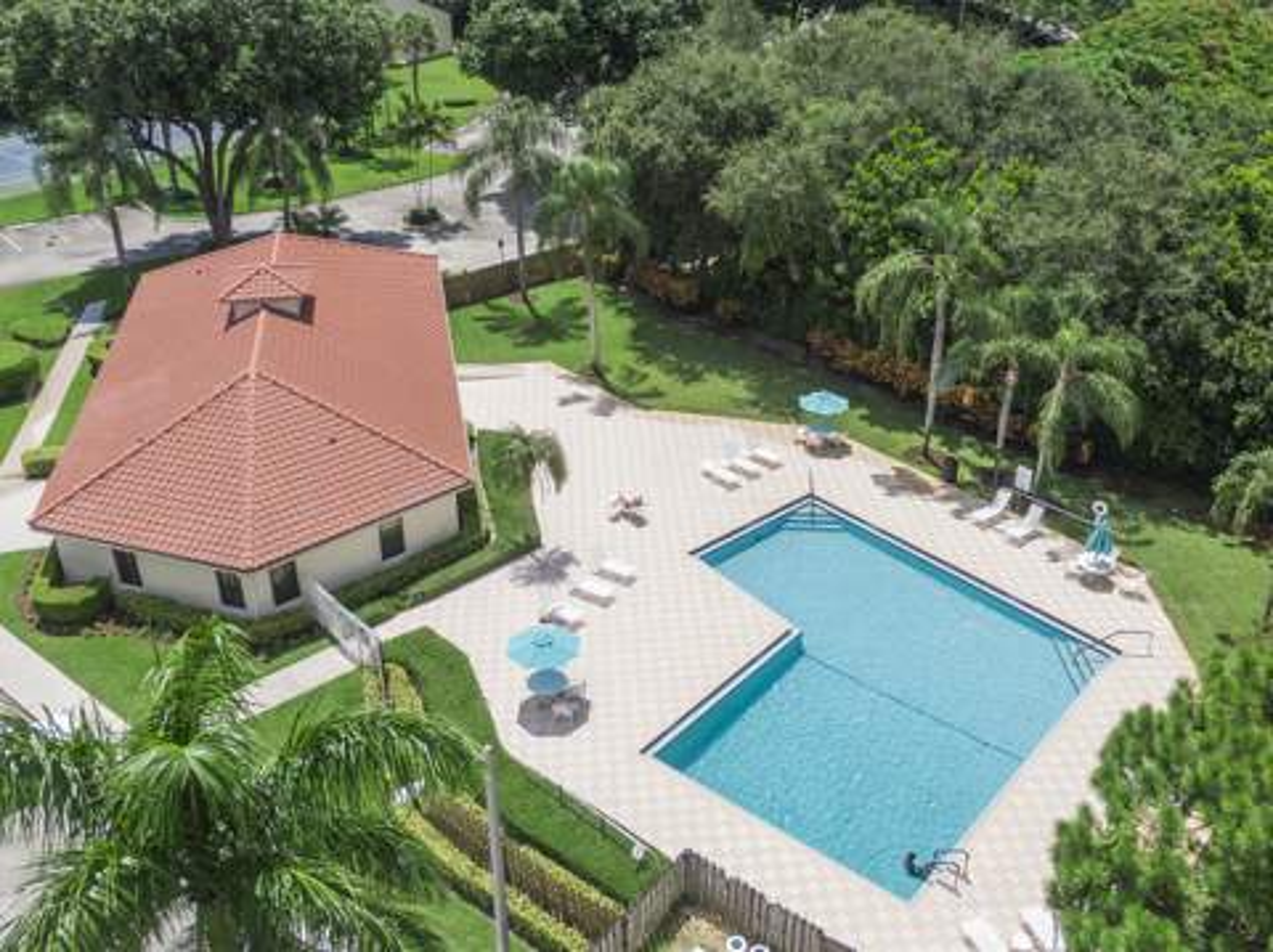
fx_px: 1212
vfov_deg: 42.9
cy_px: 476
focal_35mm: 33
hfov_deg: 55.4
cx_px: 636
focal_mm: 5.69
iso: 100
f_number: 3.2
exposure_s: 1/1250
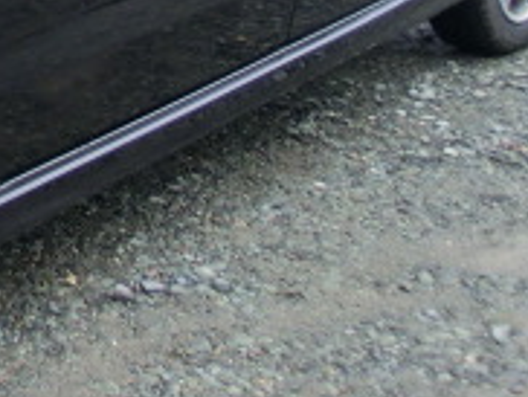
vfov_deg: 11.0
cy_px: -174
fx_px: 1986
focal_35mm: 130
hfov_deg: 14.2
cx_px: -244
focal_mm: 6.61
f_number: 3.9
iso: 200
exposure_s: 1/60
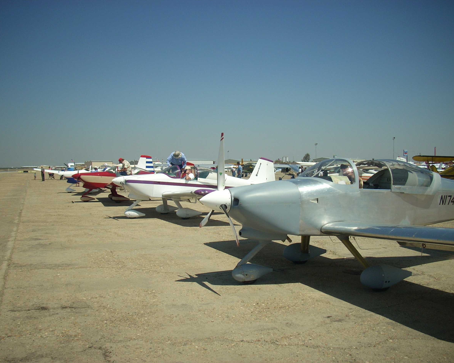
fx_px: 524
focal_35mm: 39
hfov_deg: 46.8
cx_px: 222
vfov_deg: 38.2
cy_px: 180
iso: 64
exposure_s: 1/546
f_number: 5.6
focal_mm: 6.2
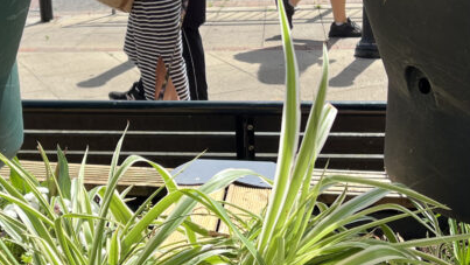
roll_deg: +1.8
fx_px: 898
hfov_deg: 29.3
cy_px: 147
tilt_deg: -19.0
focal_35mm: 72
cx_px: 192
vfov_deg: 16.8
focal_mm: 5.7
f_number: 1.5
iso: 50
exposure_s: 1/1468
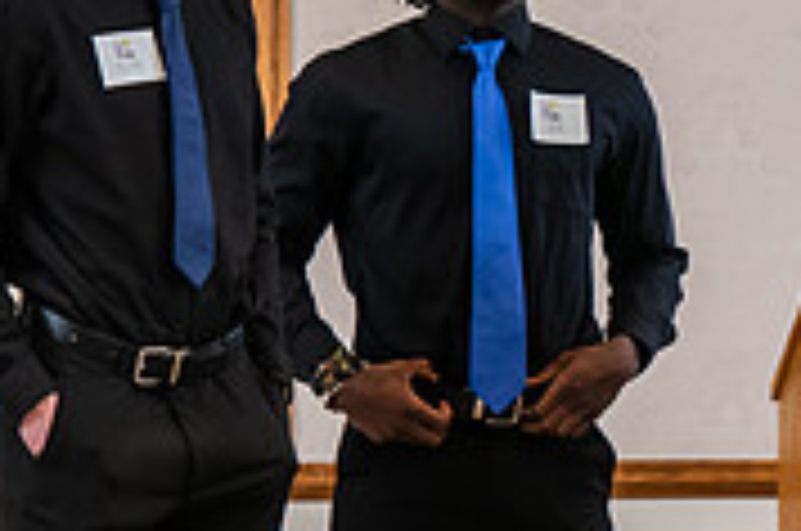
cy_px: 394
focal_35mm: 490
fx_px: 10883
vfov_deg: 2.8
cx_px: 846
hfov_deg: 4.2
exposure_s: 1/200
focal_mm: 150
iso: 2000
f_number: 3.2
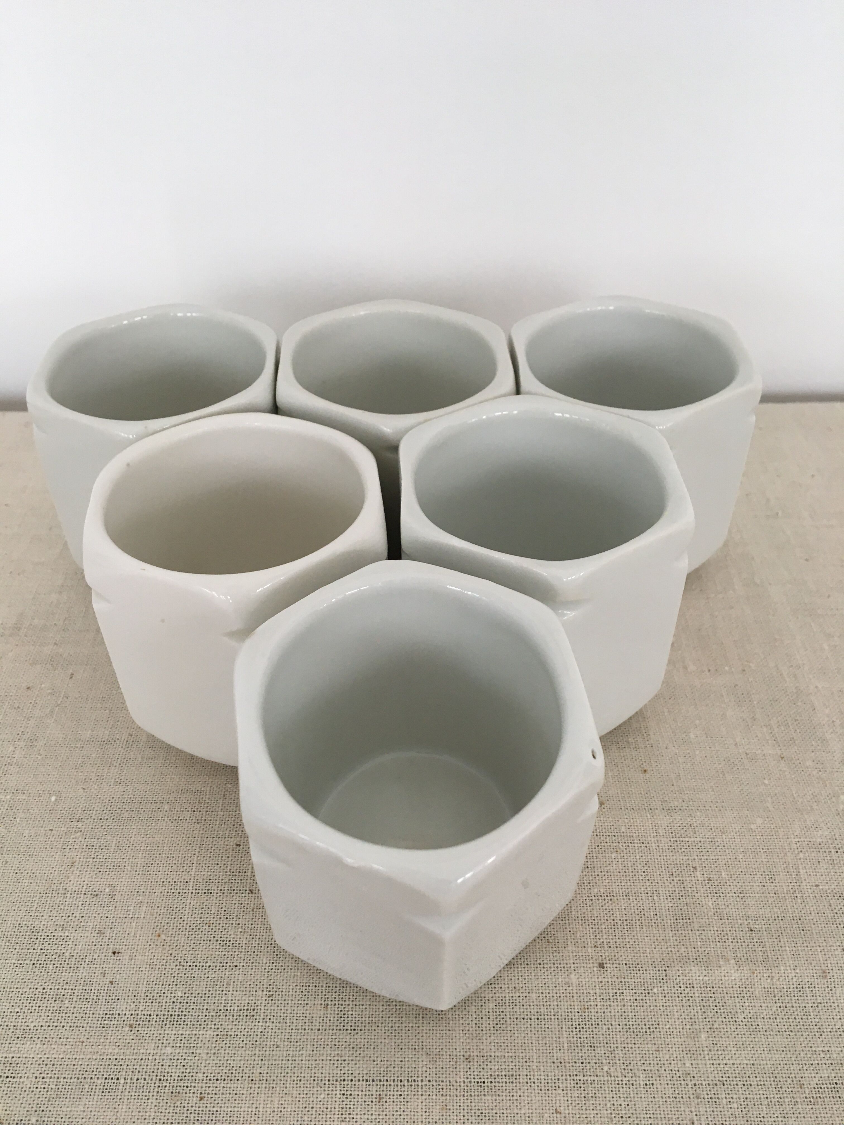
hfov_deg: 48.2
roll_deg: -1.5
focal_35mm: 29
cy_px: 562
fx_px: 943
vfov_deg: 61.7
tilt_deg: -40.6
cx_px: 422
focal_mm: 4.15
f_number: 2.2
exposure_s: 1/33
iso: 40
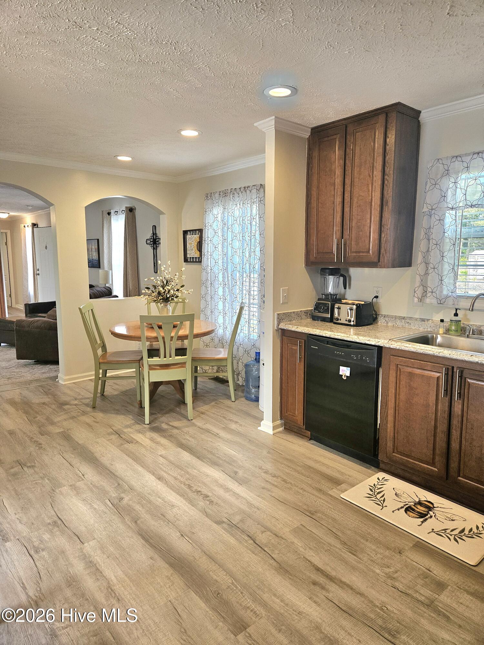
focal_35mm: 23
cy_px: 322
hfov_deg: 58.9
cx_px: 242
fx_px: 429
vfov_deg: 73.9
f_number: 1.8
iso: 80
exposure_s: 1/120
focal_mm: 5.4
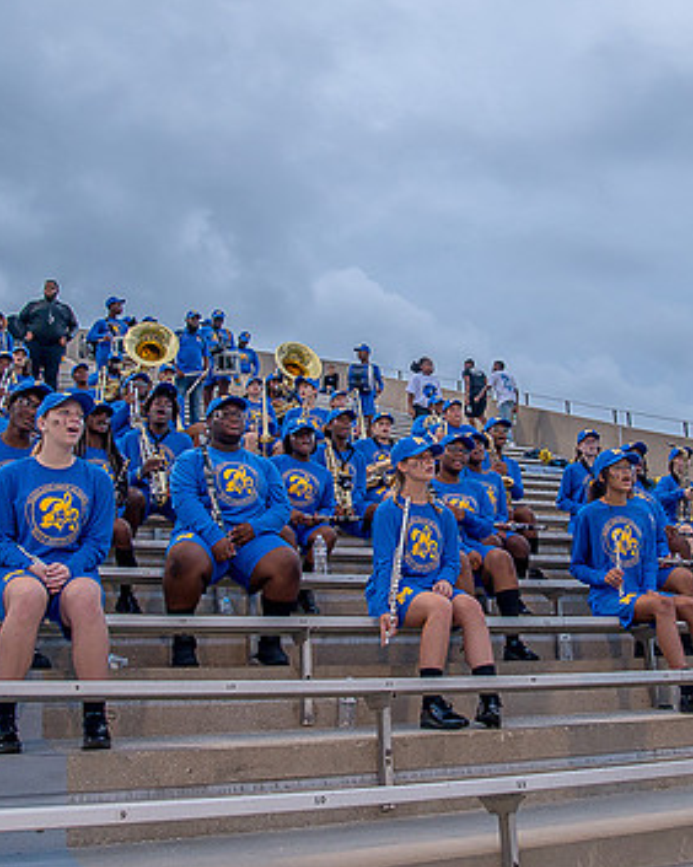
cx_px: 403
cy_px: 403
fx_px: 949
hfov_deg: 40.0
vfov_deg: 49.1
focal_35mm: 37
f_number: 4
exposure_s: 1/200
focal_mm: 24
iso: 400
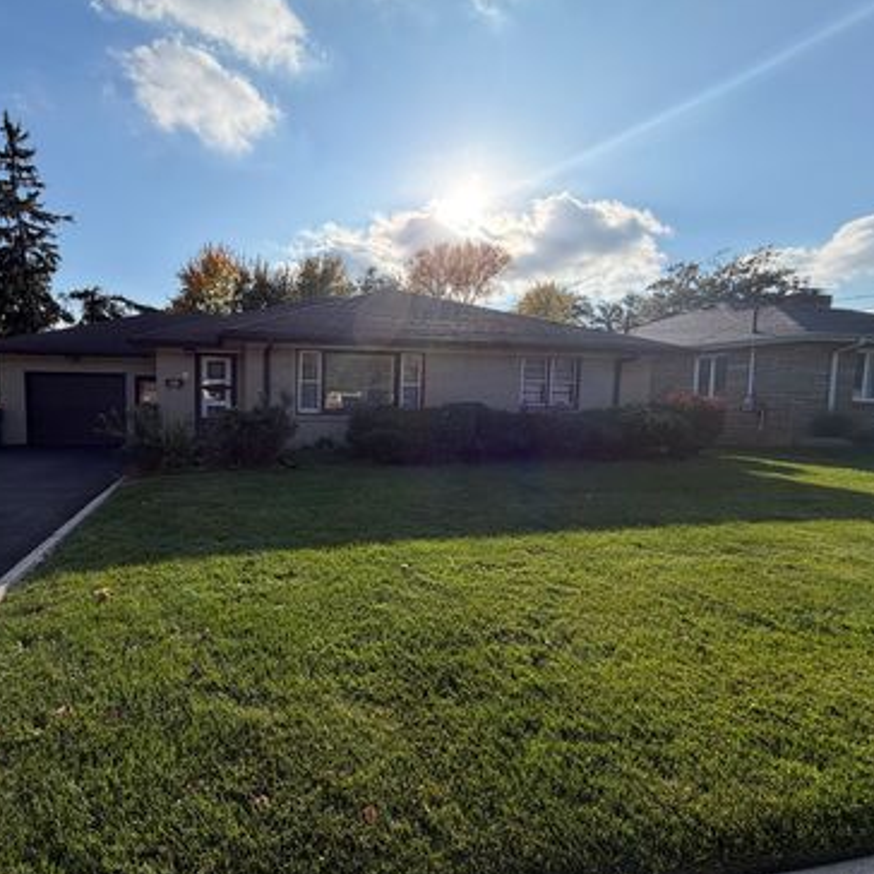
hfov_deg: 81.5
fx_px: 486
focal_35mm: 17
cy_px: 438
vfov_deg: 84.0
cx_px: 300
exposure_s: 1/1017
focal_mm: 2.22
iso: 25
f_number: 2.2
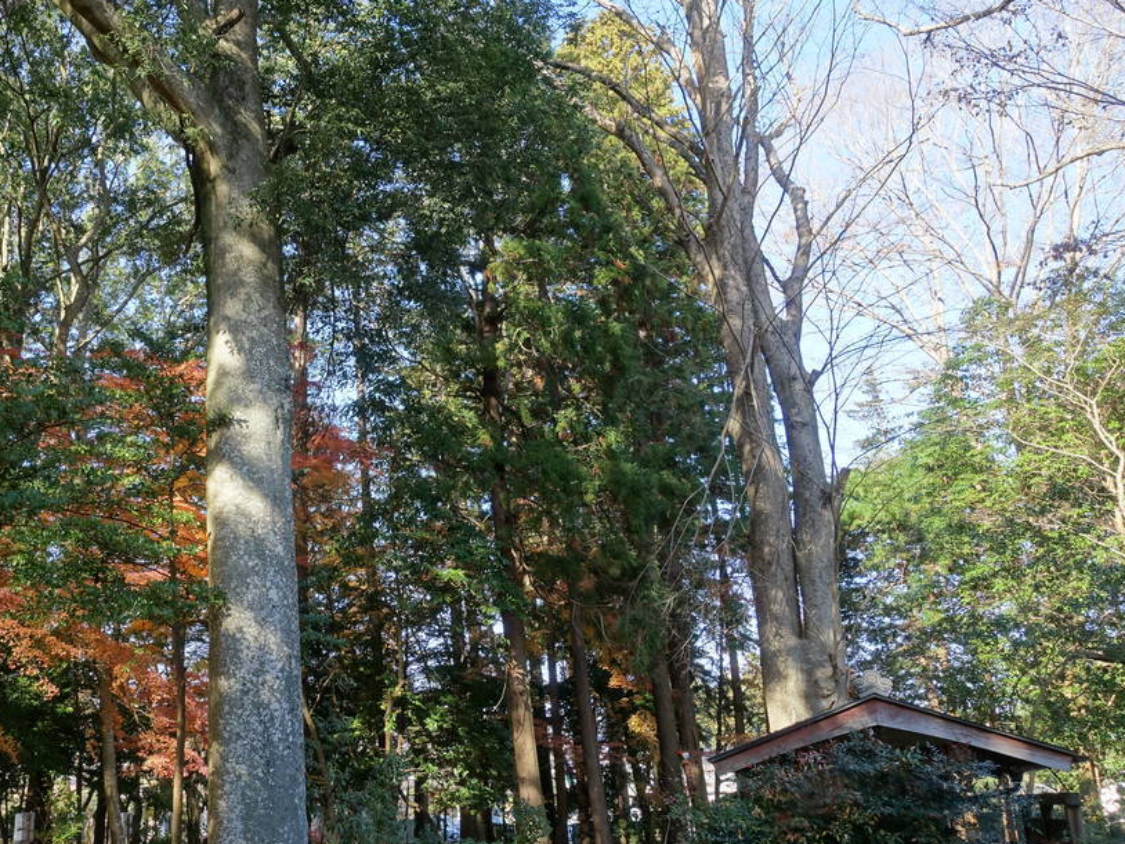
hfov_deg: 52.3
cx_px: 329
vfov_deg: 41.8
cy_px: 441
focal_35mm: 34
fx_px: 1105
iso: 125
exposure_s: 1/100
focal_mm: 8.98
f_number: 4
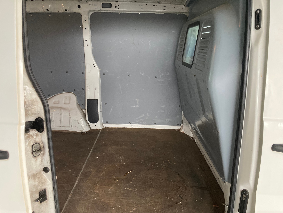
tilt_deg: -16.2
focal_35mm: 28
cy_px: 106
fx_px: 229
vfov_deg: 49.7
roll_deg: +2.7
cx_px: 142
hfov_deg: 63.4
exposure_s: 1/60
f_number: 1.8
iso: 250
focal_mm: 3.99
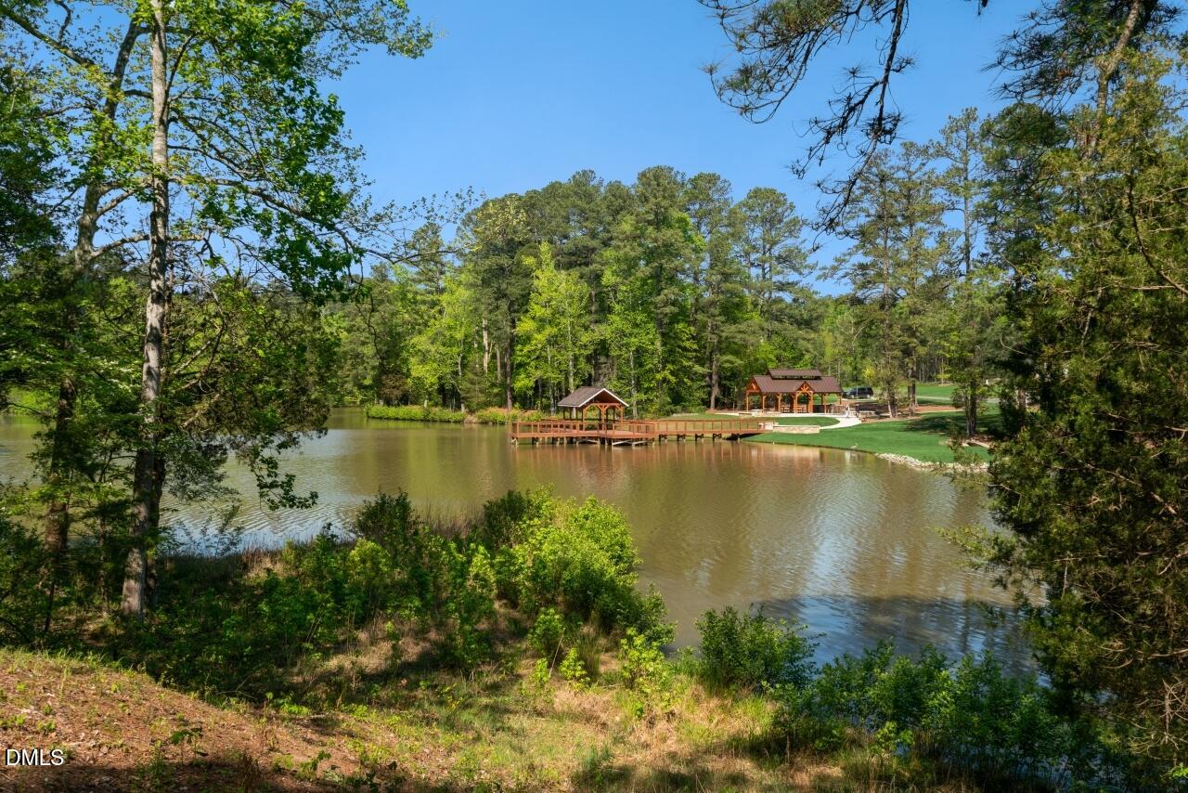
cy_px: 396
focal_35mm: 35
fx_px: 1155
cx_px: 594
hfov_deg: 54.4
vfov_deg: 37.9
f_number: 13
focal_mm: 35
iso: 100
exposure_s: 1/60
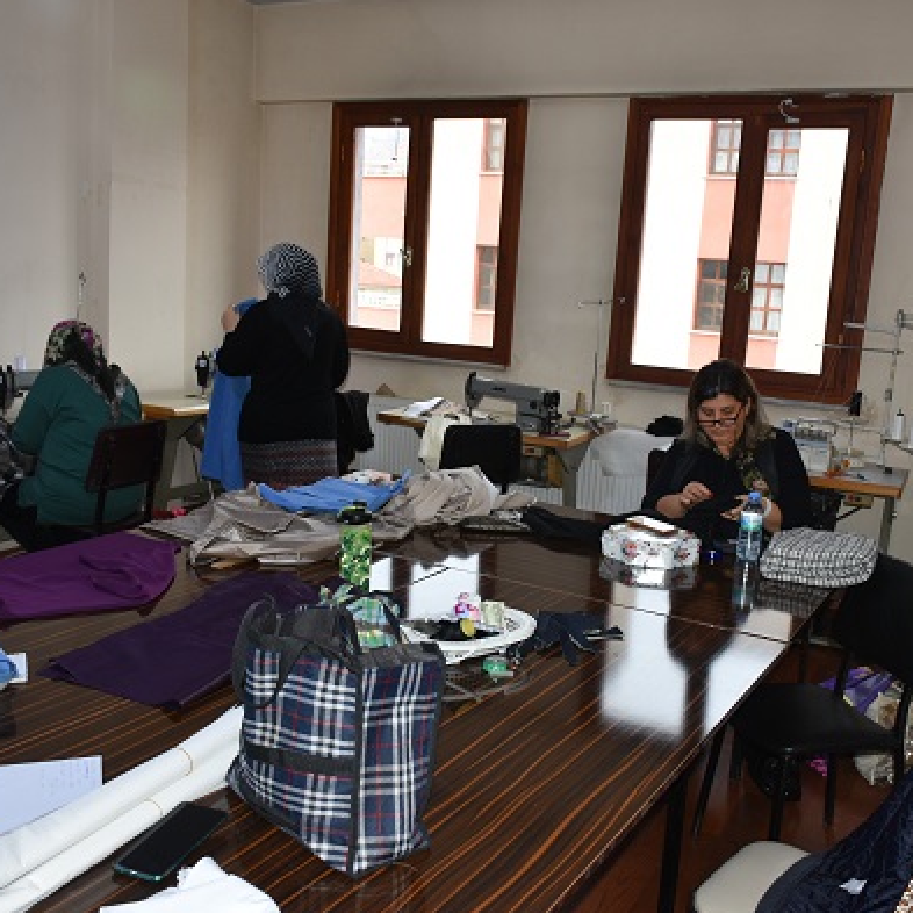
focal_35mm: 35
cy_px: 460
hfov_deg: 47.2
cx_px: 479
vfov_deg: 47.2
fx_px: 1044
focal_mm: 18
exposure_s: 1/60
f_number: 3.5
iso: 400
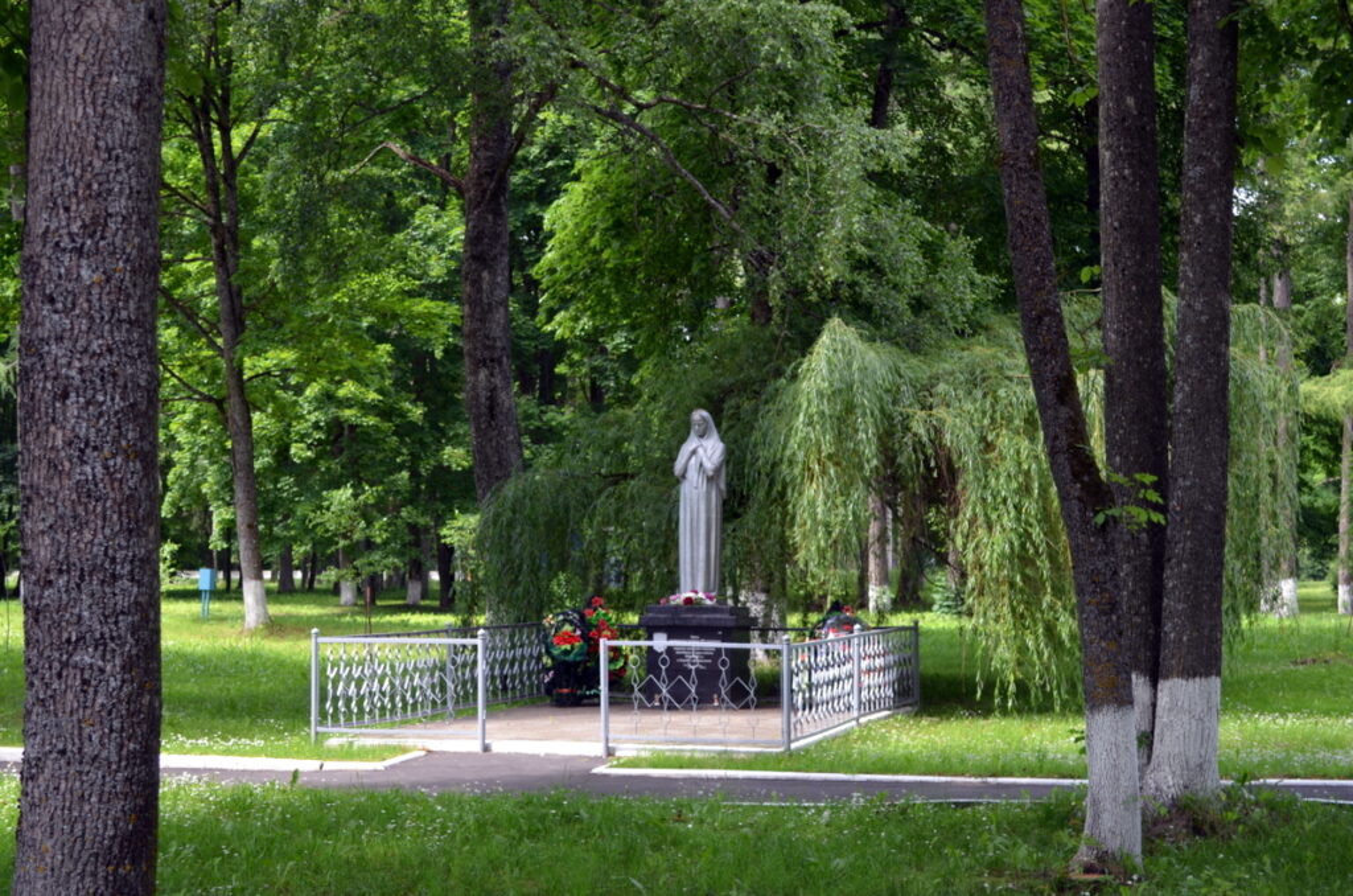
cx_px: 676
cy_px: 448
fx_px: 2138
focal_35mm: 57
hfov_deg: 35.1
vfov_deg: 23.7
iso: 220
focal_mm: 38
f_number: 5.6
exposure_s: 1/125
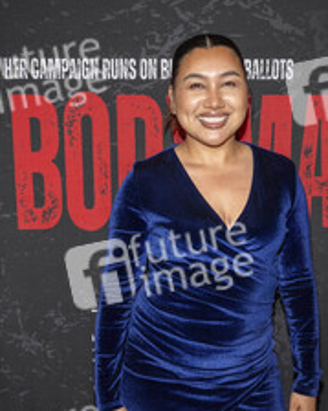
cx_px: 213
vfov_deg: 31.3
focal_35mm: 58
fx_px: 702
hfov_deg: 26.2
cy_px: 358
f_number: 5.6
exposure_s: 1/200
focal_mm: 34.5
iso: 800
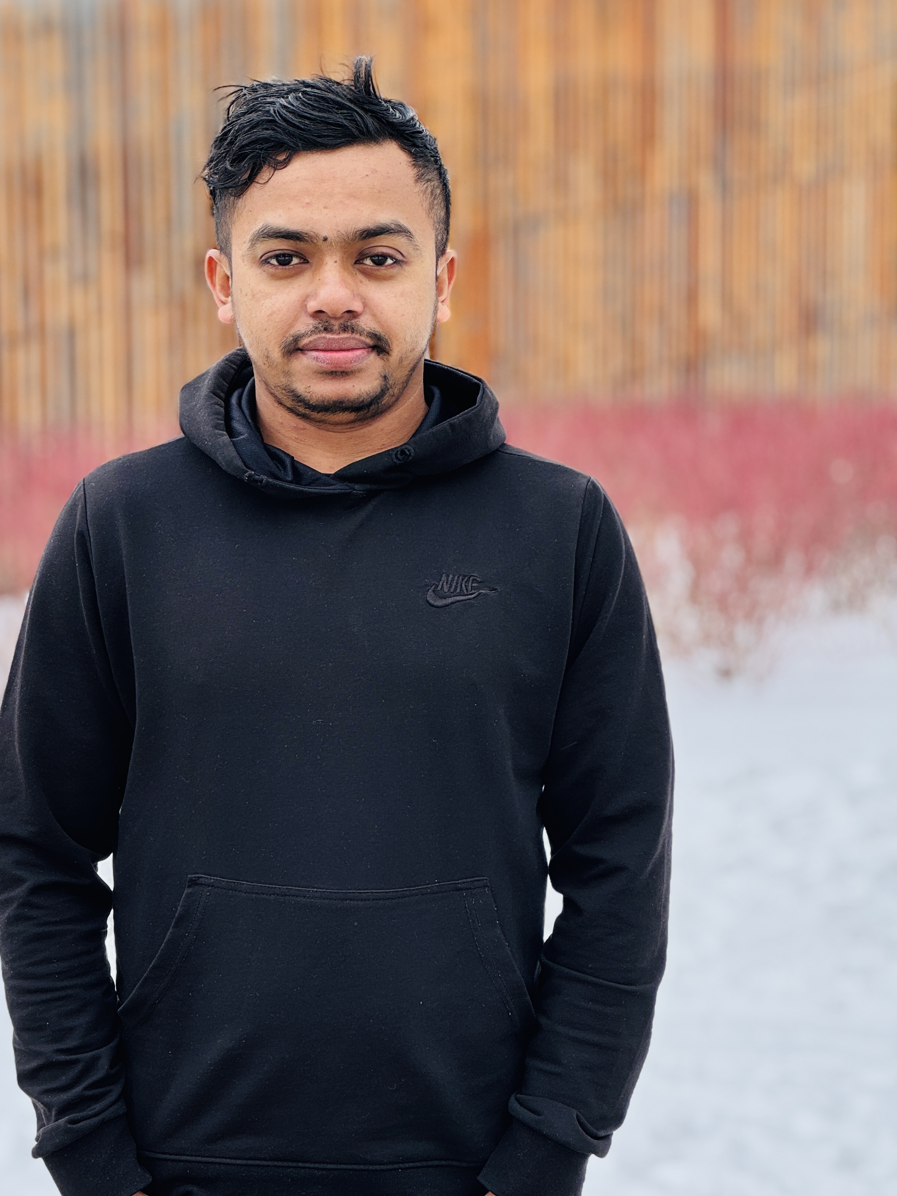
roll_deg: +0.2
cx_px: 339
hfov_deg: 15.4
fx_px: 3316
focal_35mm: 96
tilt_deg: -4.5
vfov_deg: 20.4
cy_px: 676
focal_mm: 9
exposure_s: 1/99
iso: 25
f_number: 2.8
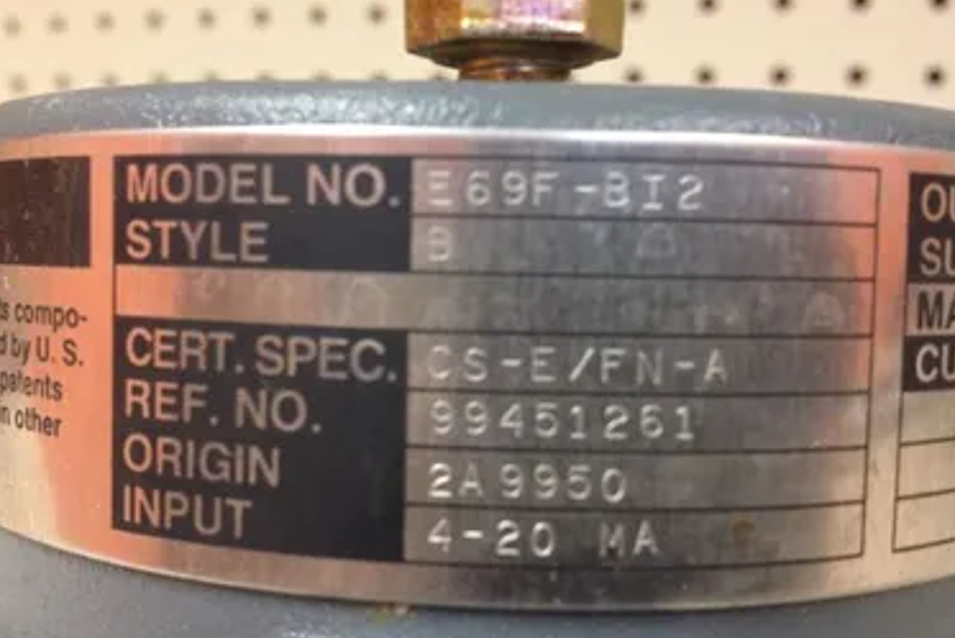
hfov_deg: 49.5
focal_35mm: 39
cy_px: 300
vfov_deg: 34.2
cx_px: 458
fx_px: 1035
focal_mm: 4.28
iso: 160
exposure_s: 1/20
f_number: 2.4
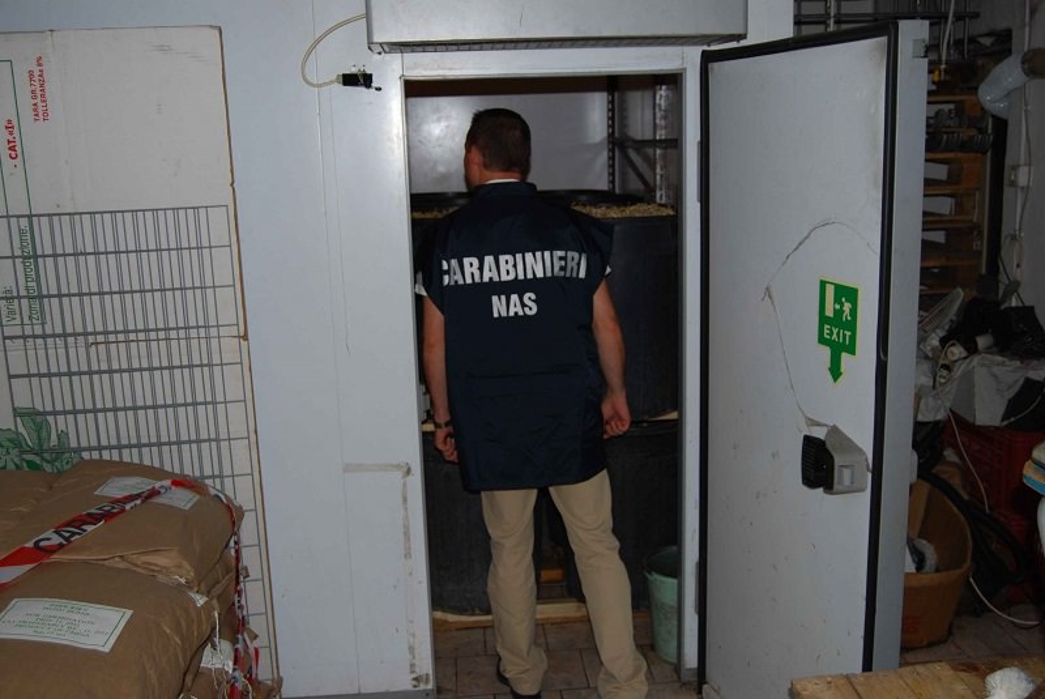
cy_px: 350
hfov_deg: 53.1
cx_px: 522
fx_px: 1046
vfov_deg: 36.9
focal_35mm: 36
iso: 200
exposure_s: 1/60
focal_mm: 24
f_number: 4
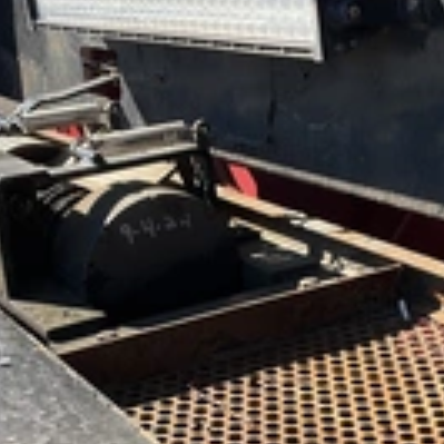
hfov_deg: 22.5
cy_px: 337
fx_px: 1117
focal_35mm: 77
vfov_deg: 22.3
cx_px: 230
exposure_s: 1/749
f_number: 1.8
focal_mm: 3
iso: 25
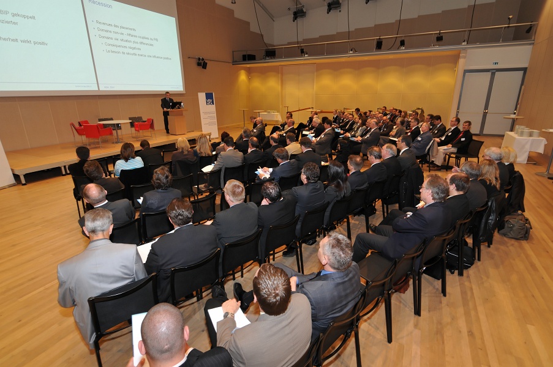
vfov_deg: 67.3
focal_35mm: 18
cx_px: 276
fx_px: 276
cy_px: 184
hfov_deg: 90.1
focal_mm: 12
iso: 400
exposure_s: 1/25
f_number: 4
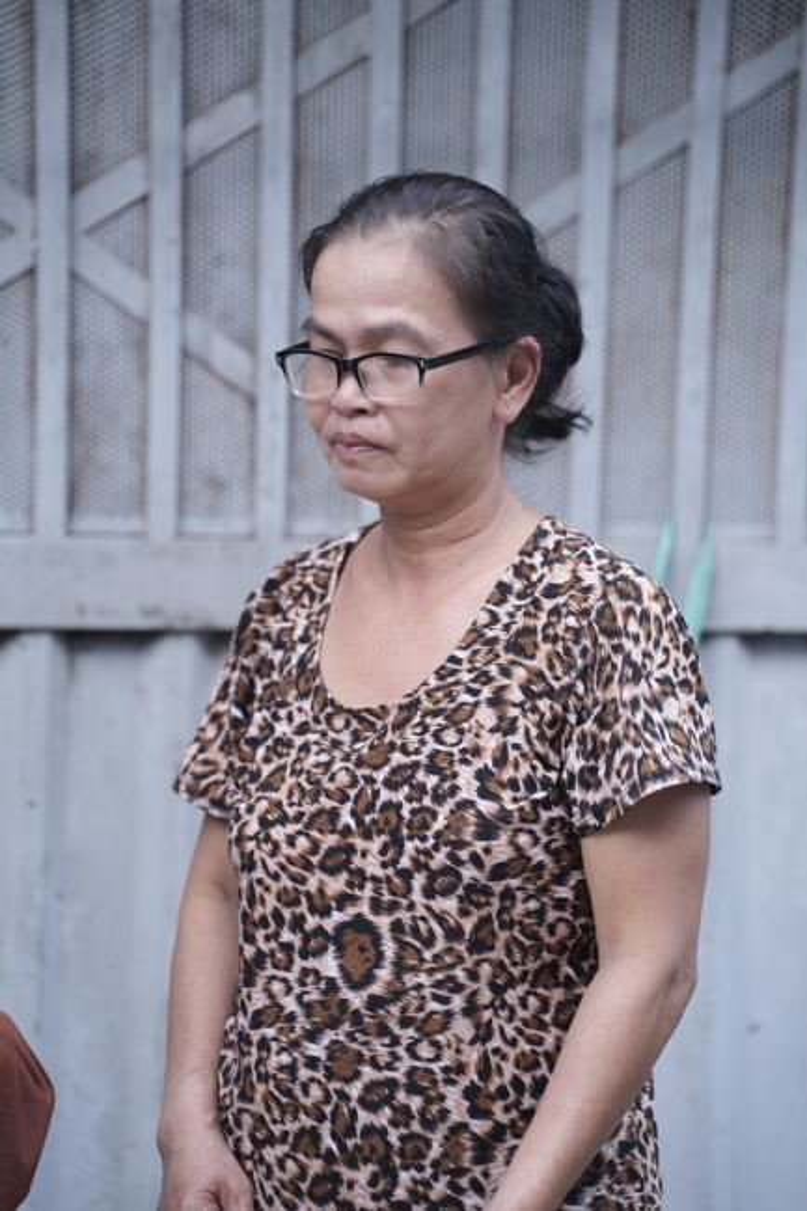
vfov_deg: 18.1
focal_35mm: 113
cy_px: 606
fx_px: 3801
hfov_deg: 12.1
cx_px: 404
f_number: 2.8
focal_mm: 113
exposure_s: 1/500
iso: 250
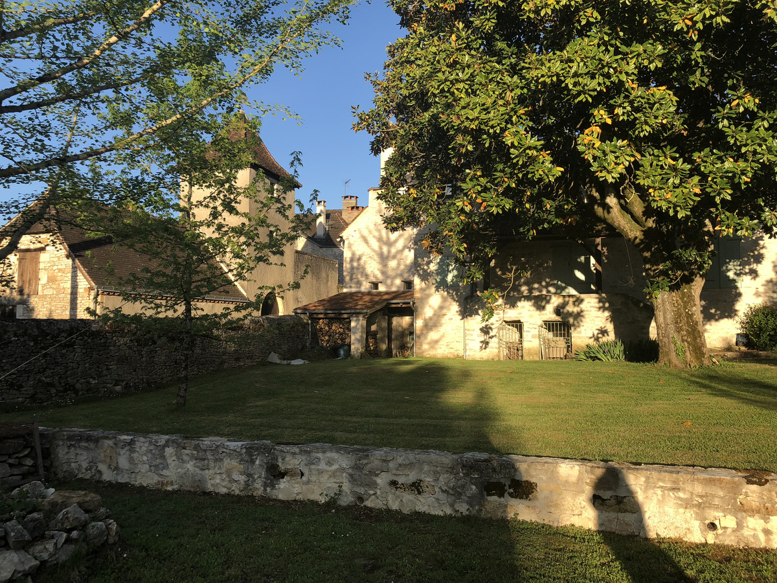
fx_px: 628
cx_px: 388
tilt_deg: +4.8
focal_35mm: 28
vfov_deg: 49.7
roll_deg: +0.2
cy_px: 292
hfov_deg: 63.4
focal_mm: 4
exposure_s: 1/666
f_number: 1.8
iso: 20
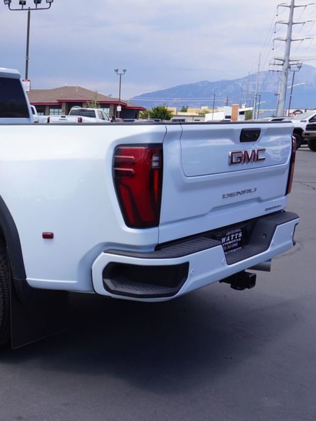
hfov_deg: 30.8
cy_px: 210
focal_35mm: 44
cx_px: 8
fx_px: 536
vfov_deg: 42.9
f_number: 9
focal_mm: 20
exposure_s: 1/125
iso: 100
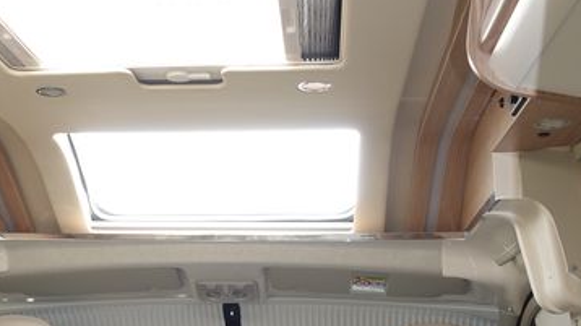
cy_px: 266
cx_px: 230
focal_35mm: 54
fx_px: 832
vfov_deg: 21.9
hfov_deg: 38.3
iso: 125
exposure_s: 1/80
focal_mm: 8.8
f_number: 3.5
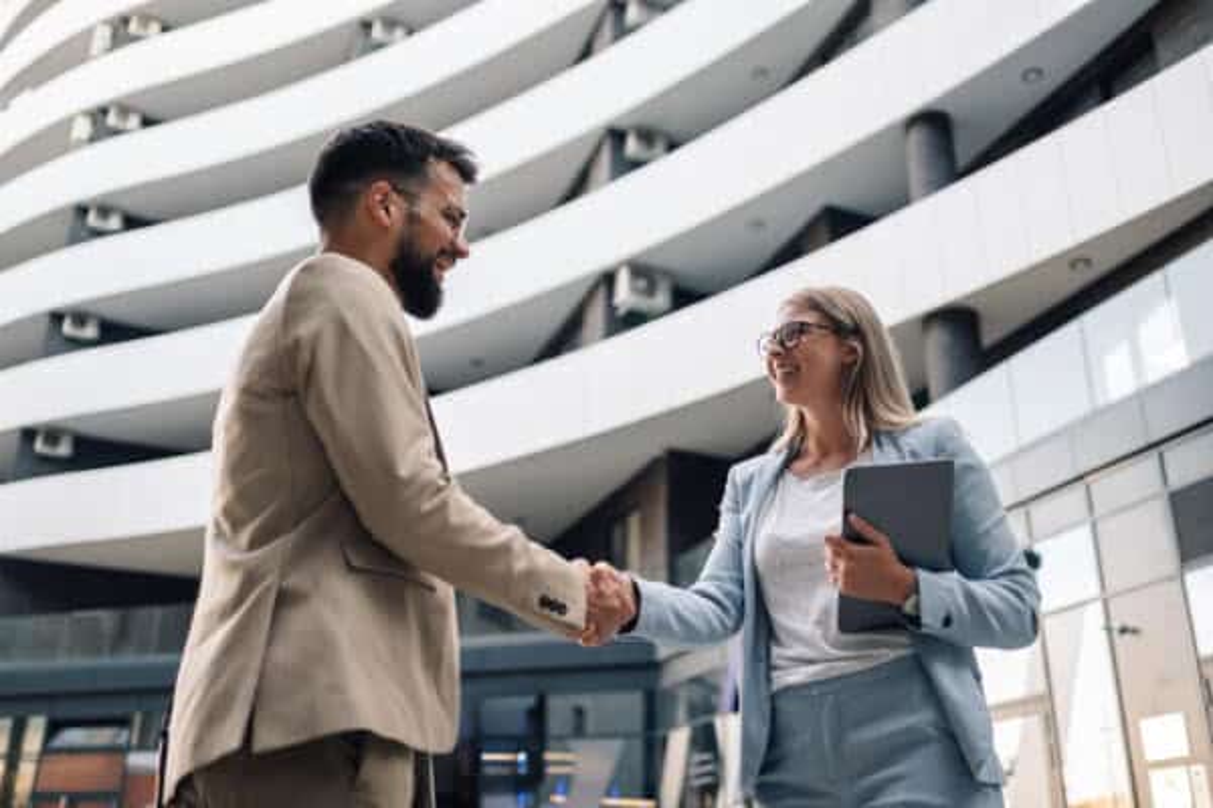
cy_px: 404
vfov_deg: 37.9
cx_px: 606
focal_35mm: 35
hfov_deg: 54.4
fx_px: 1179
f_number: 1.8
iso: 250
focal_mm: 35
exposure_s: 1/400
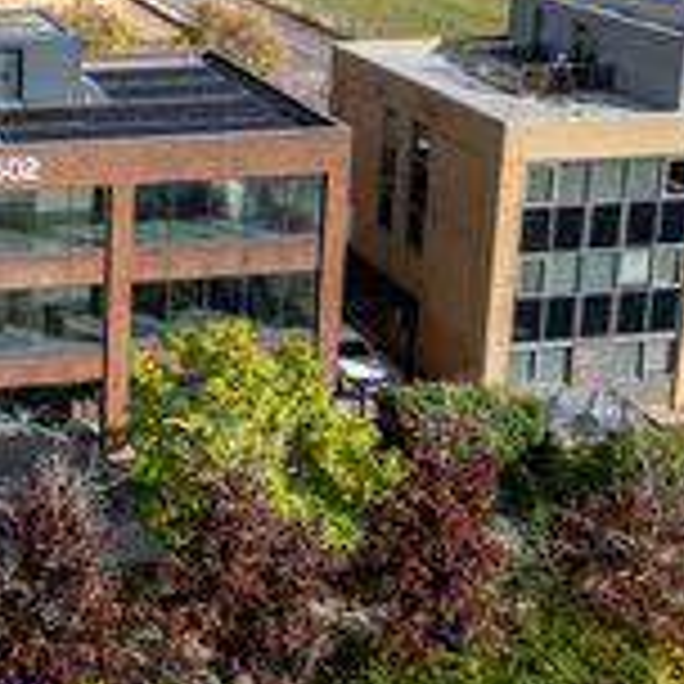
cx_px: 63
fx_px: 1252
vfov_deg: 30.4
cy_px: 256
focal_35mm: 56
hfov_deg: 29.3
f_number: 1.7
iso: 130
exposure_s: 1/2500
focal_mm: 6.72
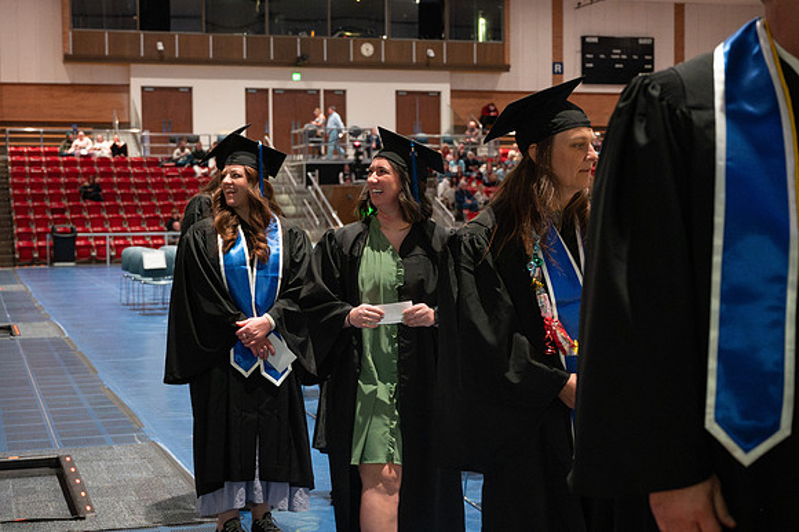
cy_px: 262
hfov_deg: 36.1
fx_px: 1224
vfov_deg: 24.5
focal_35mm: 55
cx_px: 359
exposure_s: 1/100
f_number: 4
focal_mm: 45
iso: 8000
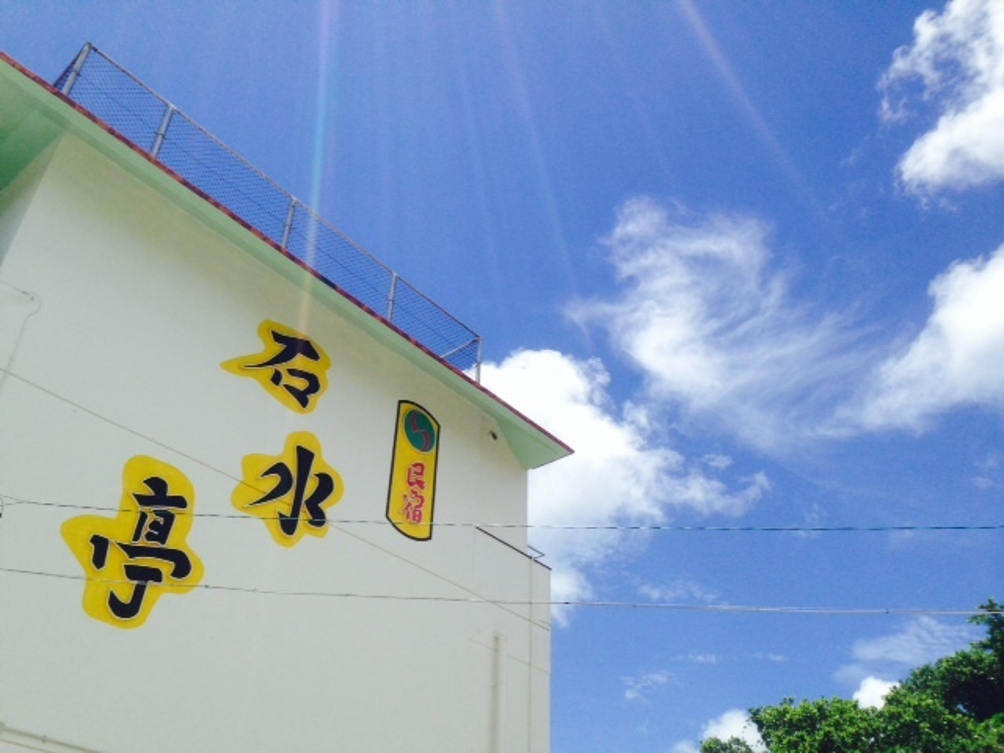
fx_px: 957
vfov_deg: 42.9
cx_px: 502
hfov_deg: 55.4
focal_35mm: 33
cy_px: 376
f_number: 2.4
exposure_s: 1/2008
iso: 50
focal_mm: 4.12
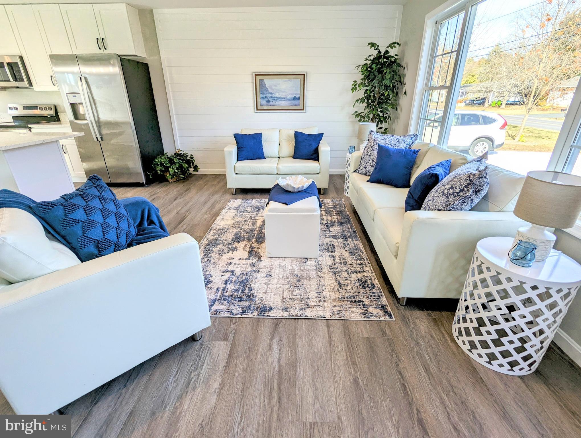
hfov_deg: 94.4
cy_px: 219
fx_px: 269
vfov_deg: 78.2
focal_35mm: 16
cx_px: 290
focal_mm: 2.35
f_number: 2.2
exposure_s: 1/297
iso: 49
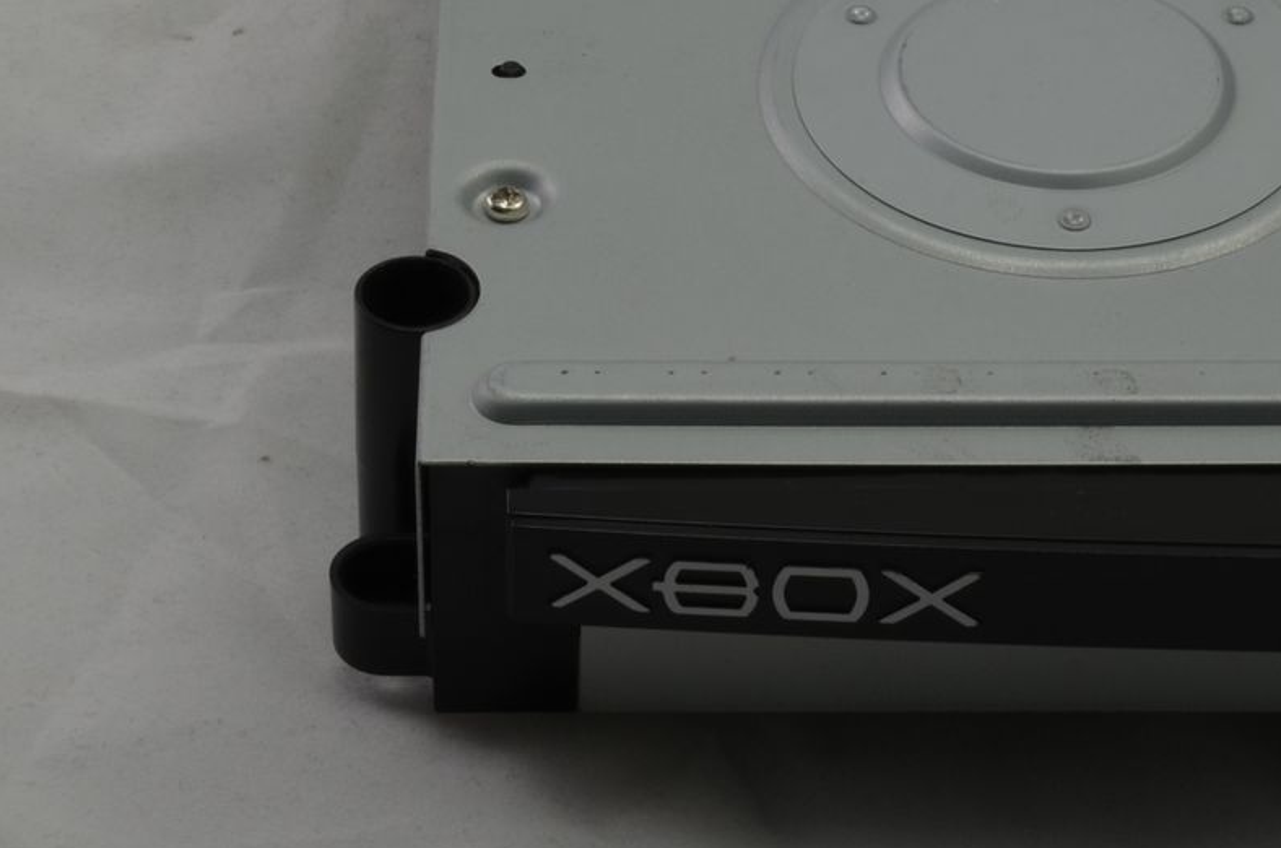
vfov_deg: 9.9
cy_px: 137
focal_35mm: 137
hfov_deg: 15.0
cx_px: 888
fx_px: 4865
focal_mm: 40
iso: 100
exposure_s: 1/2.5
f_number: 20
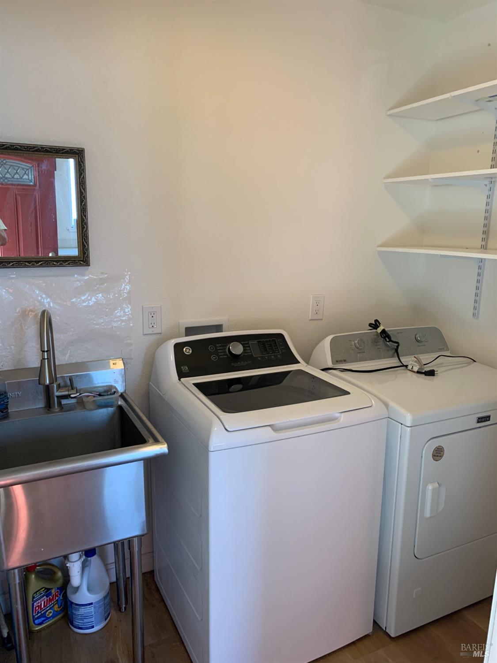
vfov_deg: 67.3
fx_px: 498
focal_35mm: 26
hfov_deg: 53.1
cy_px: 332
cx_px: 248
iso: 125
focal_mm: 4.25
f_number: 1.8
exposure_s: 1/60
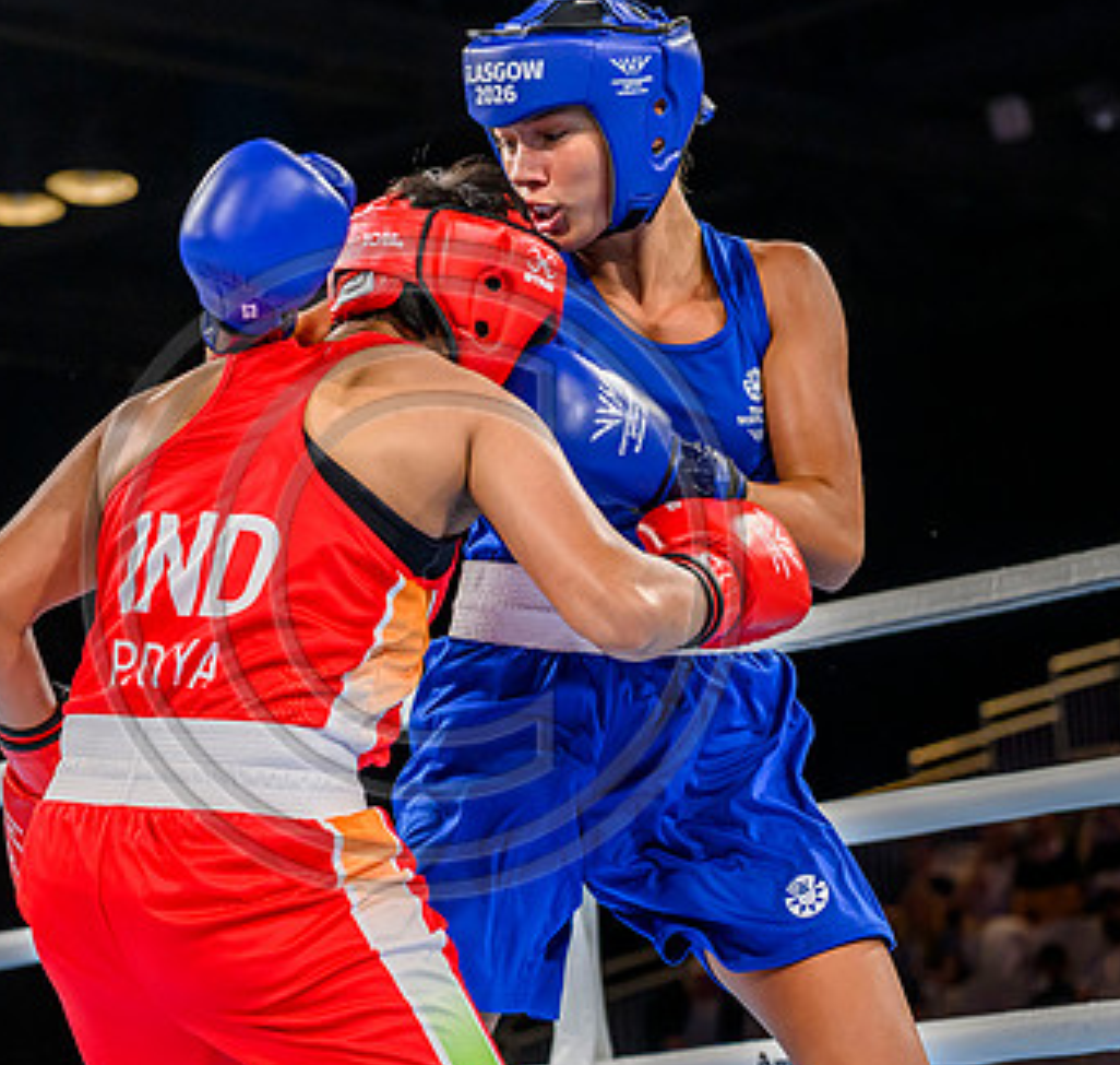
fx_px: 4749
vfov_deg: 12.8
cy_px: 489
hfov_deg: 13.4
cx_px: 346
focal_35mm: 133
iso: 2500
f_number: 3.5
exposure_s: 1/1600
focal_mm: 70
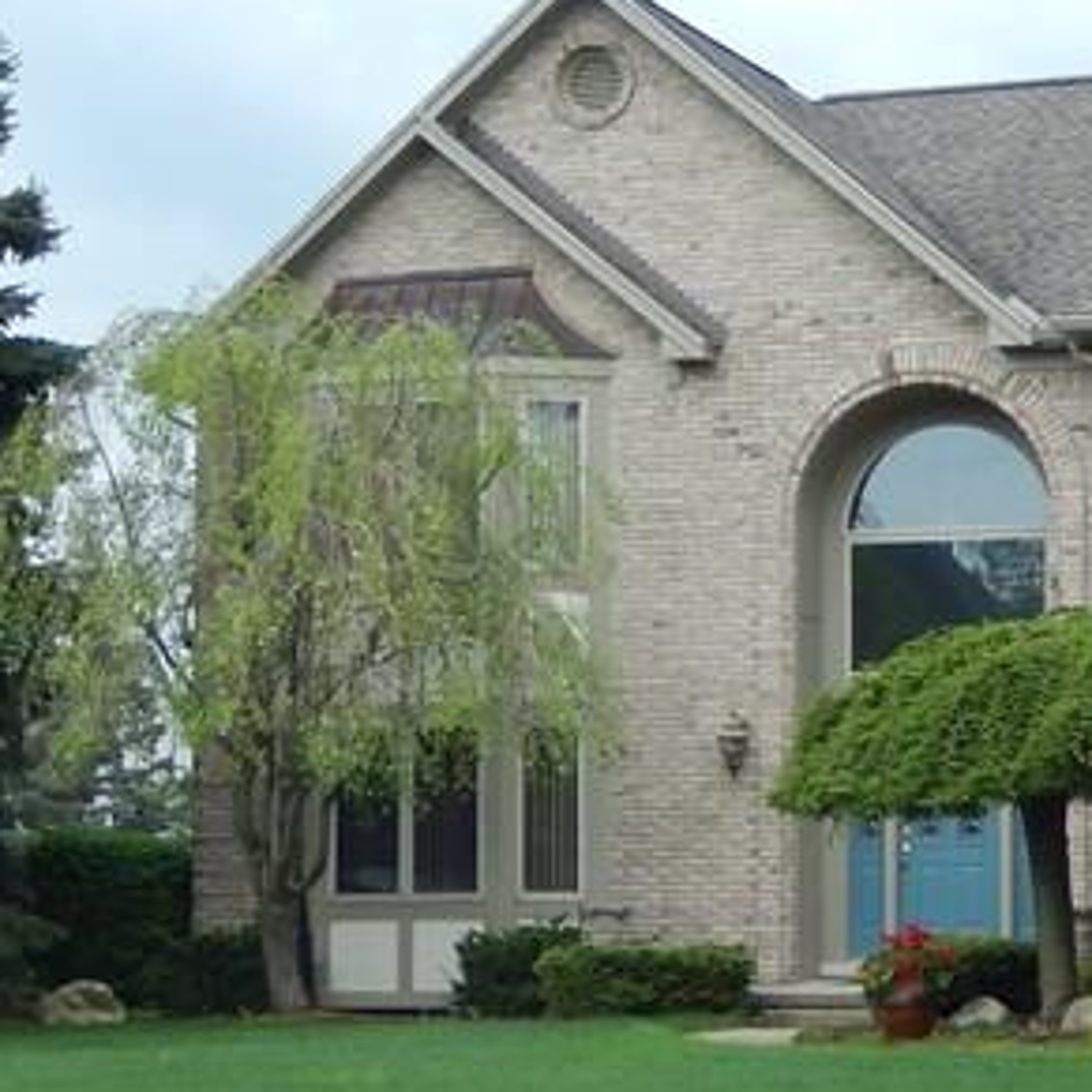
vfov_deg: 15.5
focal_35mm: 112
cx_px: 713
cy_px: 705
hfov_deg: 15.5
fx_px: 3997
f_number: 4
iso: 125
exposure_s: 1/200
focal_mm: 6.5
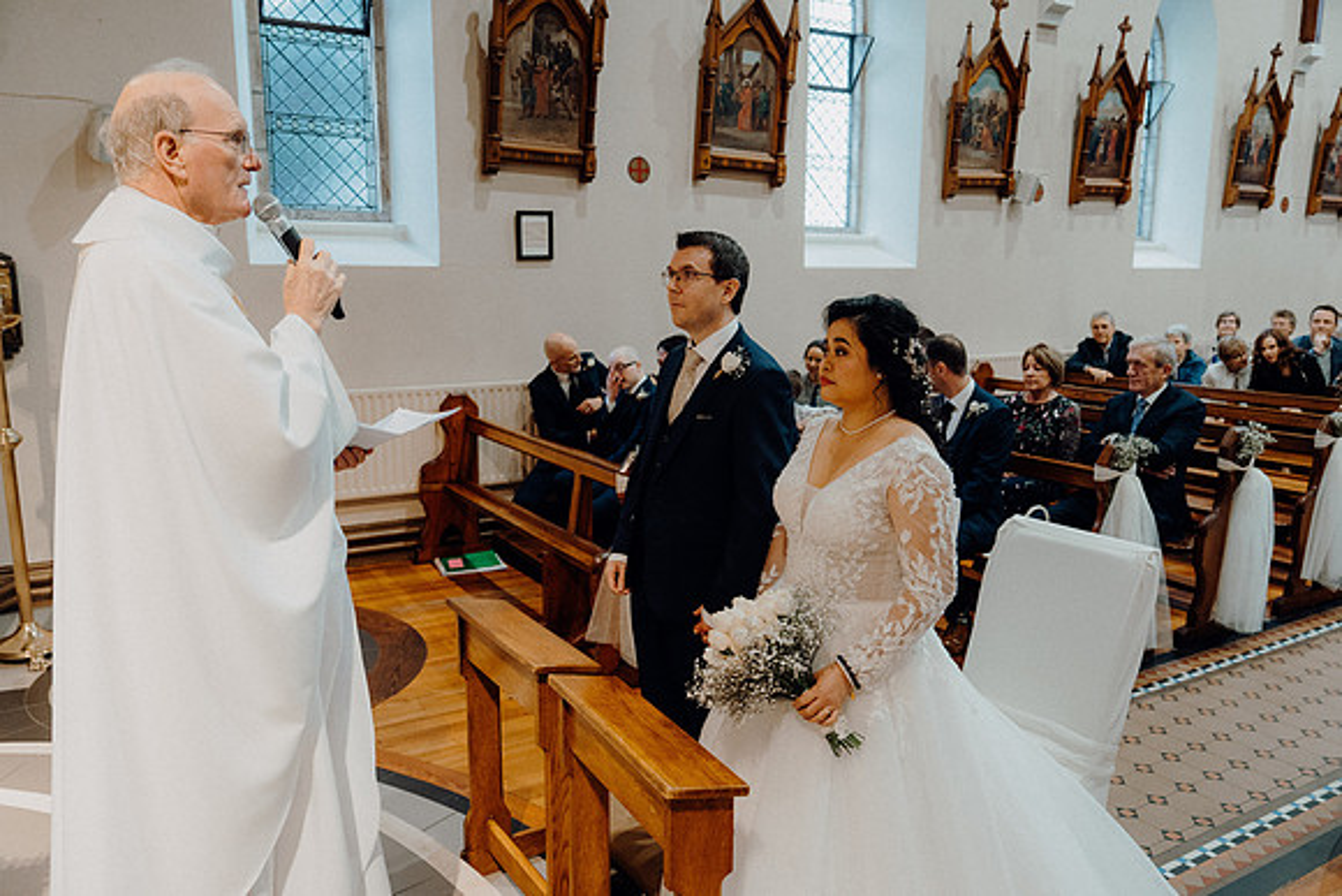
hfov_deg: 67.4
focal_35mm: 27
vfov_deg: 48.0
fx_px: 1007
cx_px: 671
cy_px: 448
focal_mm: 27
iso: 2000
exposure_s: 1/160
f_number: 3.5
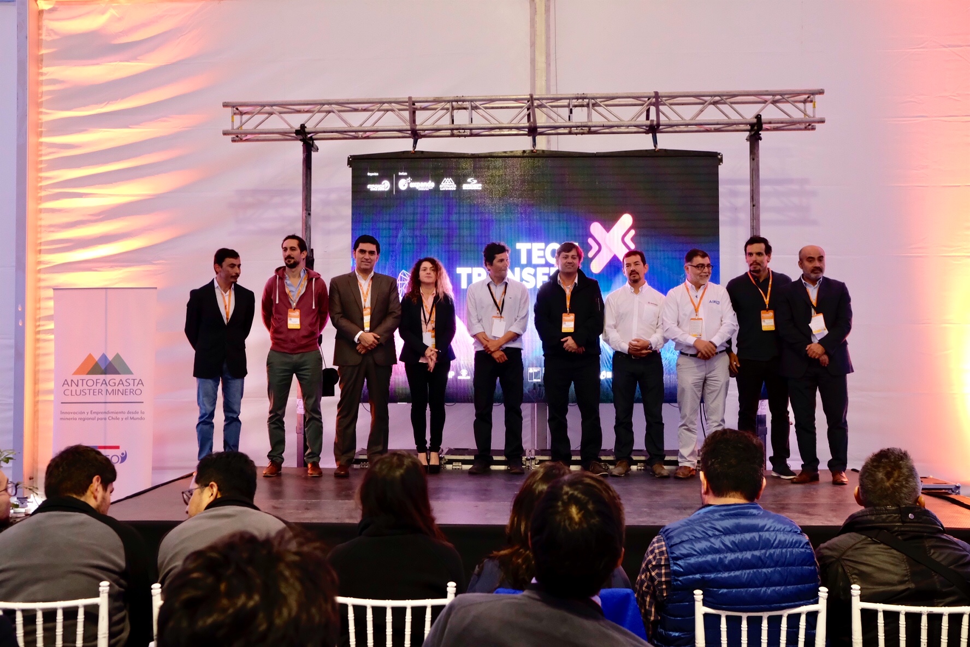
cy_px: 324
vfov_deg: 37.9
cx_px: 485
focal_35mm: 35
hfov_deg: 54.4
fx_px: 943
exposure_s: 1/30
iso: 3200
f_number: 4
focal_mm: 23
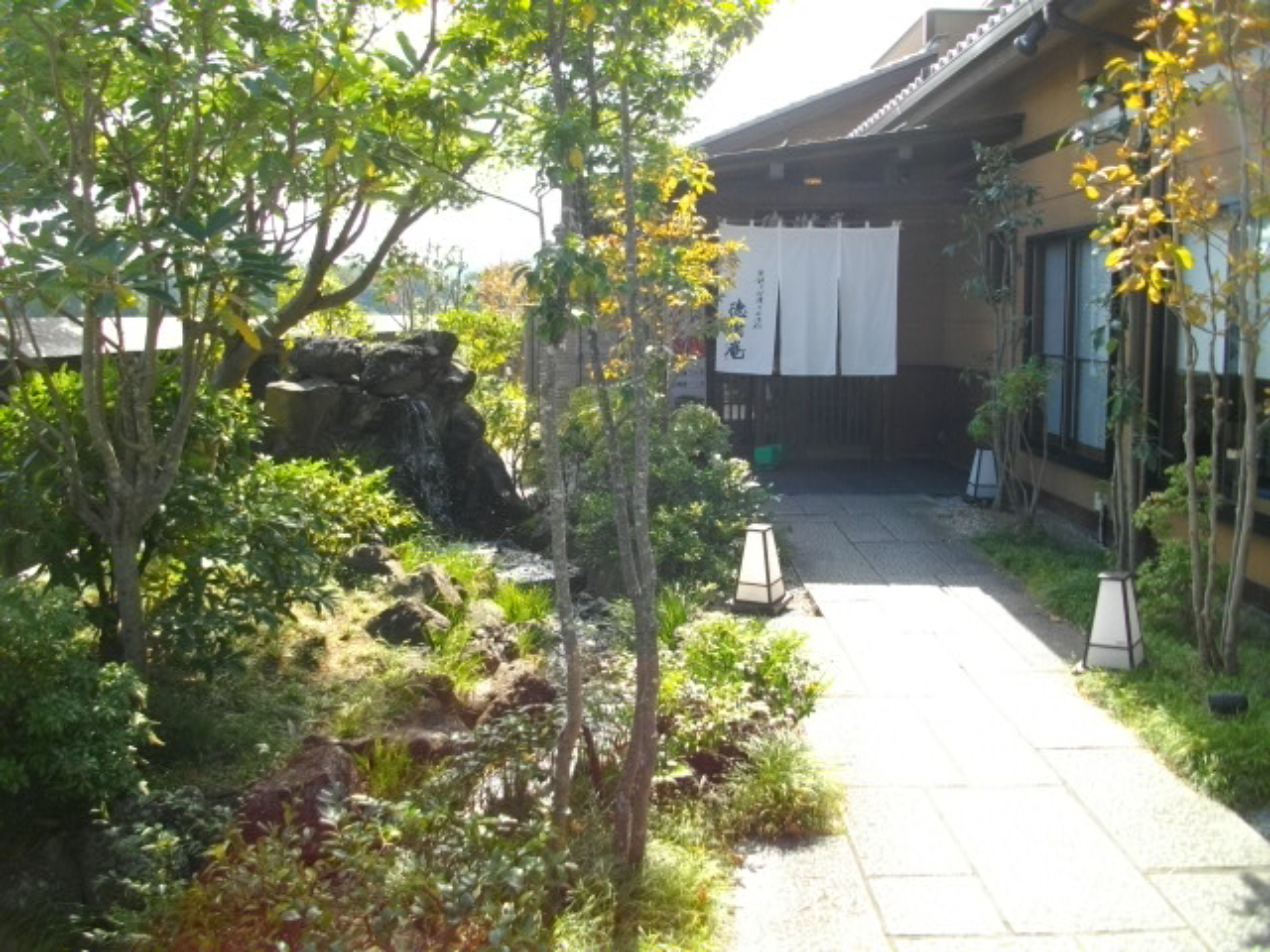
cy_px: 476
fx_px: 1174
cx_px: 635
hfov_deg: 56.8
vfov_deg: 44.2
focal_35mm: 32
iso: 100
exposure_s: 1/250
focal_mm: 5.7
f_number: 2.9
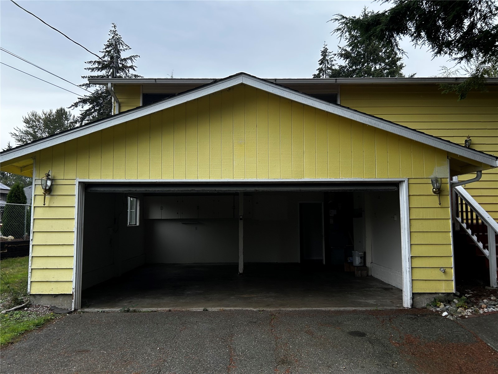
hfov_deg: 67.3
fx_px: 374
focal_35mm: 26
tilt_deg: +4.9
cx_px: 249
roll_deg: +1.2
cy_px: 187
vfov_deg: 53.1
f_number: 1.5
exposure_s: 1/1183
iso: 50
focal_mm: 5.7
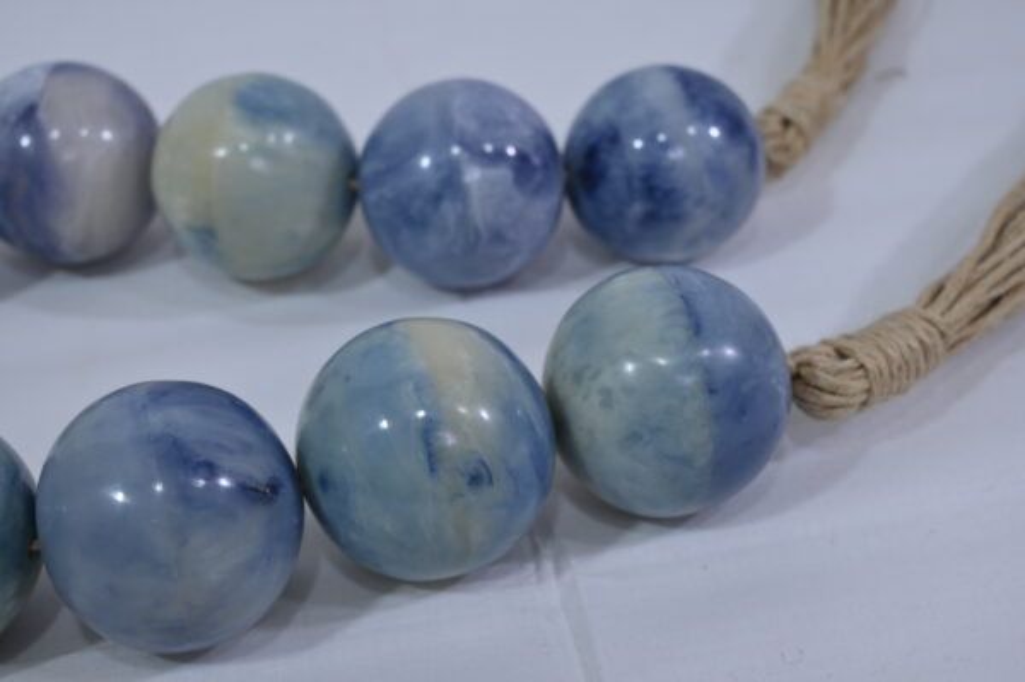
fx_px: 1508
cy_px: 341
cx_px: 512
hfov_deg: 37.5
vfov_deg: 25.5
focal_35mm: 53
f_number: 9
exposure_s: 1/125
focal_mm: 53
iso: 640
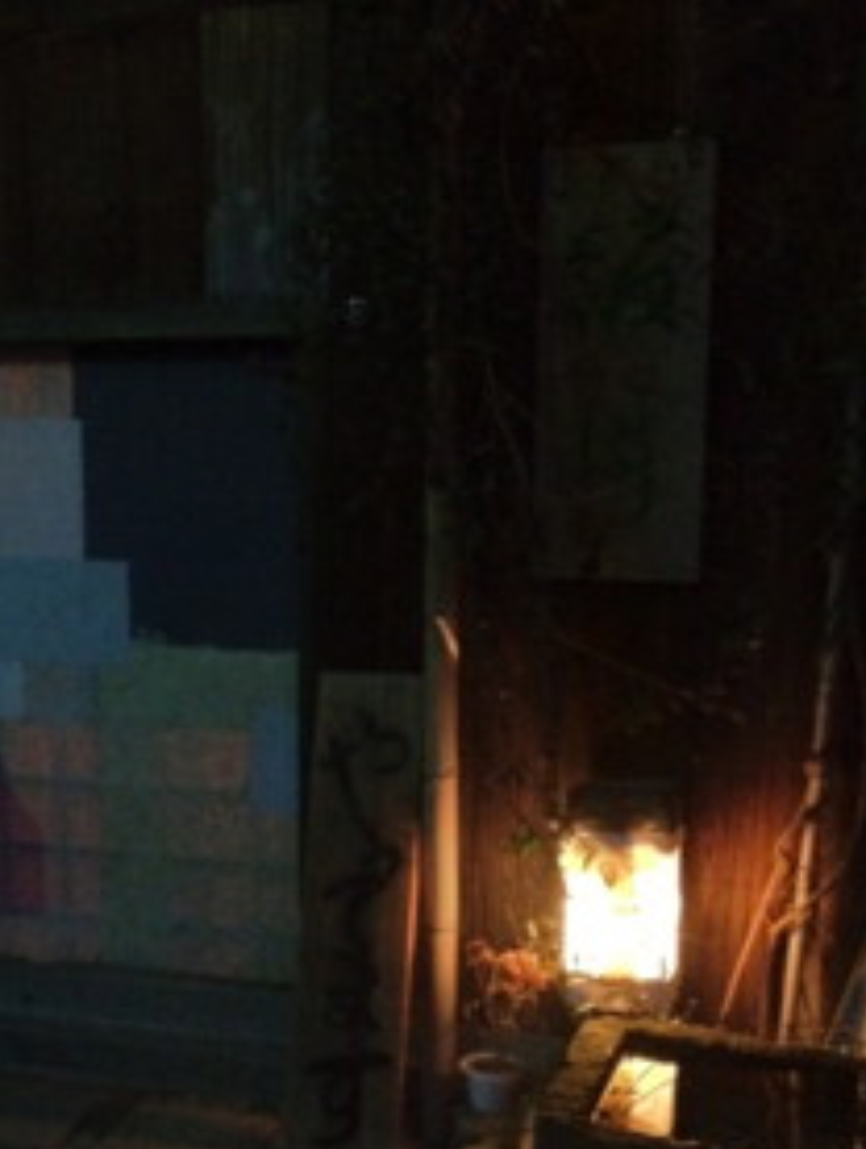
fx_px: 1895
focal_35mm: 57
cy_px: 699
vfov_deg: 33.6
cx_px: 304
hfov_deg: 25.6
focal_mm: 4.28
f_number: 2.4
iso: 800
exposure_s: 1/15
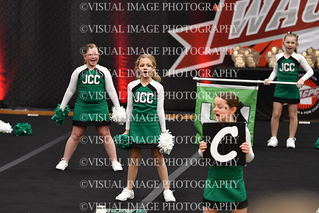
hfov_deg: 10.2
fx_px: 1790
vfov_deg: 6.8
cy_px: 106
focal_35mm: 202
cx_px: 160
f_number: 2.8
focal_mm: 135
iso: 4000
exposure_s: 1/800
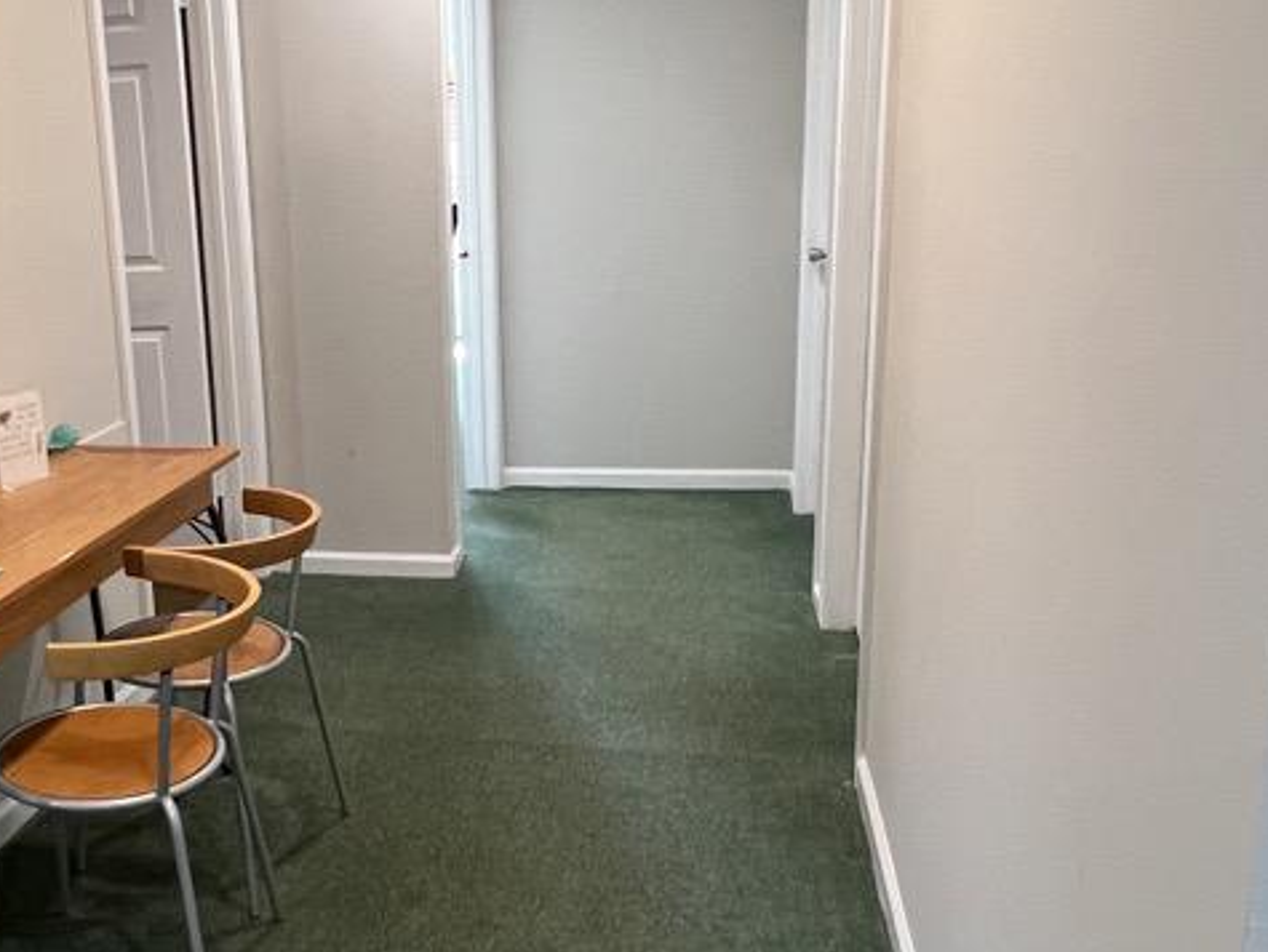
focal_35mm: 35
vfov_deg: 40.7
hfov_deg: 50.2
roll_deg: +4.6
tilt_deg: -14.6
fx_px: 1283
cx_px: 302
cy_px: 507
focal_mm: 1.57
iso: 200
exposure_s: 1/60
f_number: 1.8
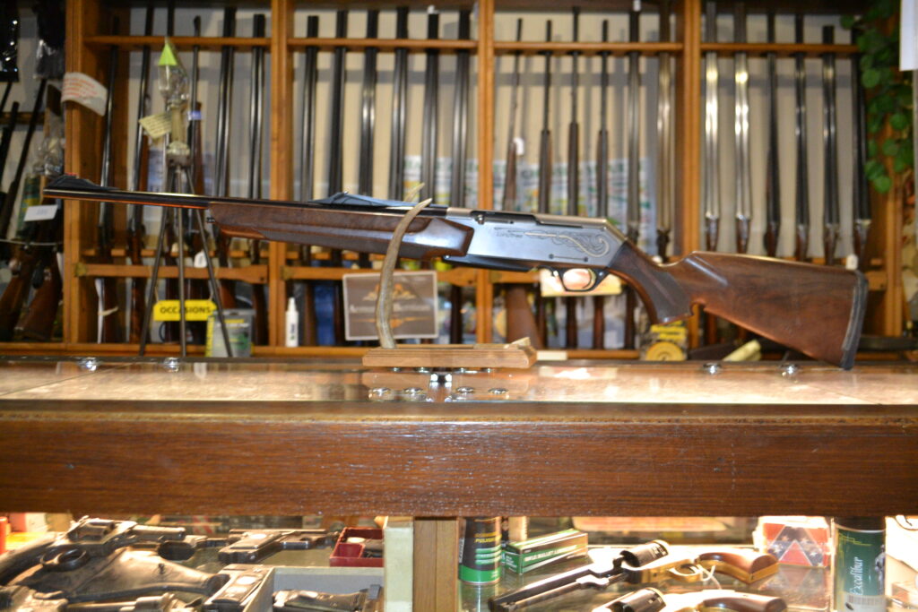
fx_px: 842
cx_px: 459
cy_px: 306
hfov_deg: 57.2
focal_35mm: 33
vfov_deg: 40.0
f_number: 3.8
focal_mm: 22
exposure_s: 1/60
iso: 2000
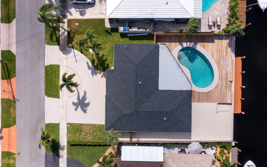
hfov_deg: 64.6
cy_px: 90
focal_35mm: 29
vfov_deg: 43.1
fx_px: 211
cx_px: 133
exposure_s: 1/640
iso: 100
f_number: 8
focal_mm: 10.26
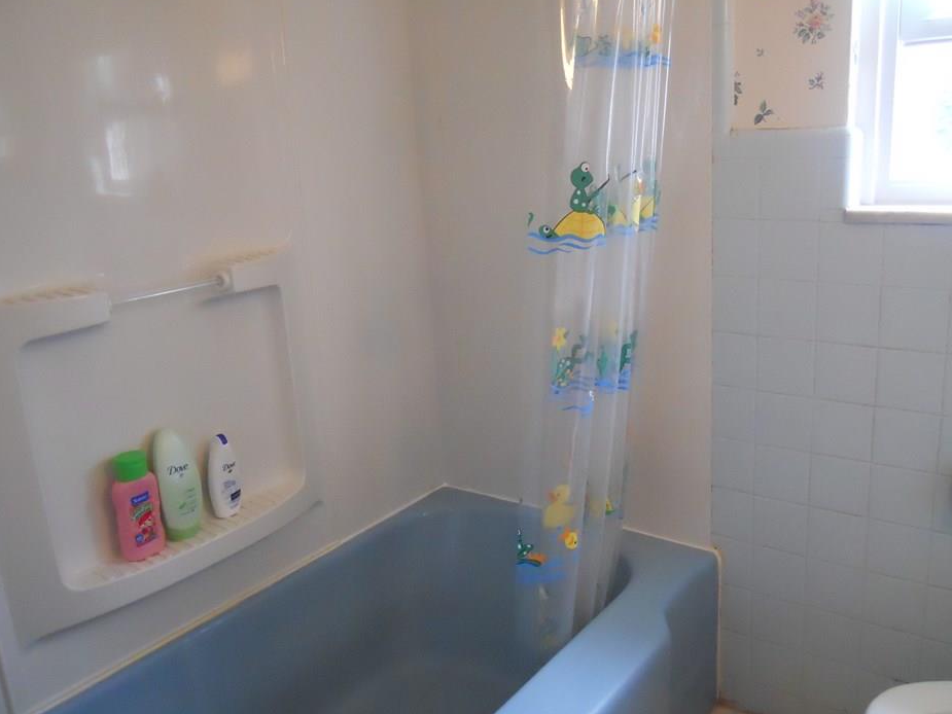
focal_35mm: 31
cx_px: 491
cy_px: 336
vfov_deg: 45.4
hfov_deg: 58.3
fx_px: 853
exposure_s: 1/100
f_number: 2.7
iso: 800
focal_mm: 5
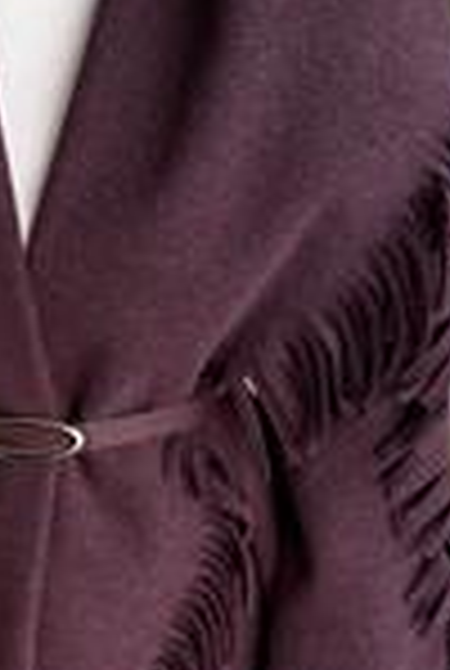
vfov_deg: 28.7
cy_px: 515
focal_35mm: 69
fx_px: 1288
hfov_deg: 19.2
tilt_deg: -36.8
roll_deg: -0.2
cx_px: -9
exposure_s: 1/100
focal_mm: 6.76
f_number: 1.78
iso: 100
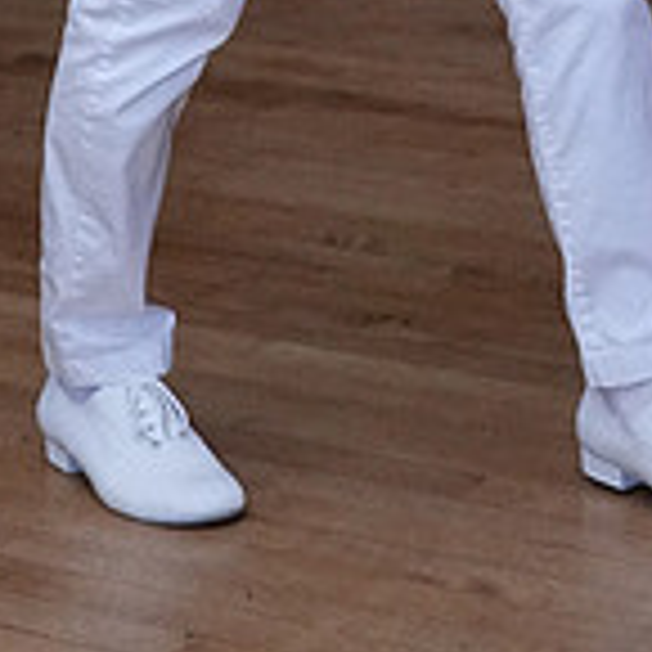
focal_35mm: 146
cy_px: -562
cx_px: 704
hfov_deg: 11.8
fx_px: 3111
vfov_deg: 11.1
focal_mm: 29
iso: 5000
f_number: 6.3
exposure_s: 1/200
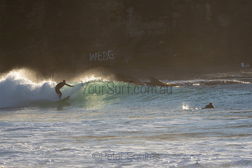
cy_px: 84
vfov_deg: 3.5
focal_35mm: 390
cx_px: 126
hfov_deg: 5.3
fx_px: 2731
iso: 110
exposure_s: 1/640
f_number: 5.6
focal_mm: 260
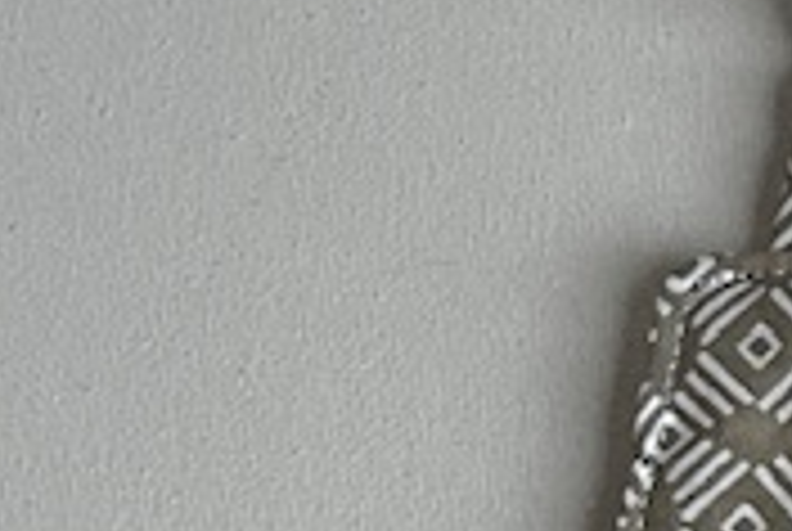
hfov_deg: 8.6
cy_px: 1584
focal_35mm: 219
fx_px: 4826
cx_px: 1881
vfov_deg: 5.9
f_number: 1.8
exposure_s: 1/739
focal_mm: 3
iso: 25
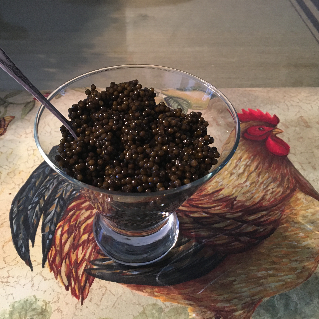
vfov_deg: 47.2
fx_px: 365
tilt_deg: -45.3
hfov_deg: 47.1
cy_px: 162
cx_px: 137
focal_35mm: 35
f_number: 2.2
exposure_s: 1/17
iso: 200
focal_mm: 4.15
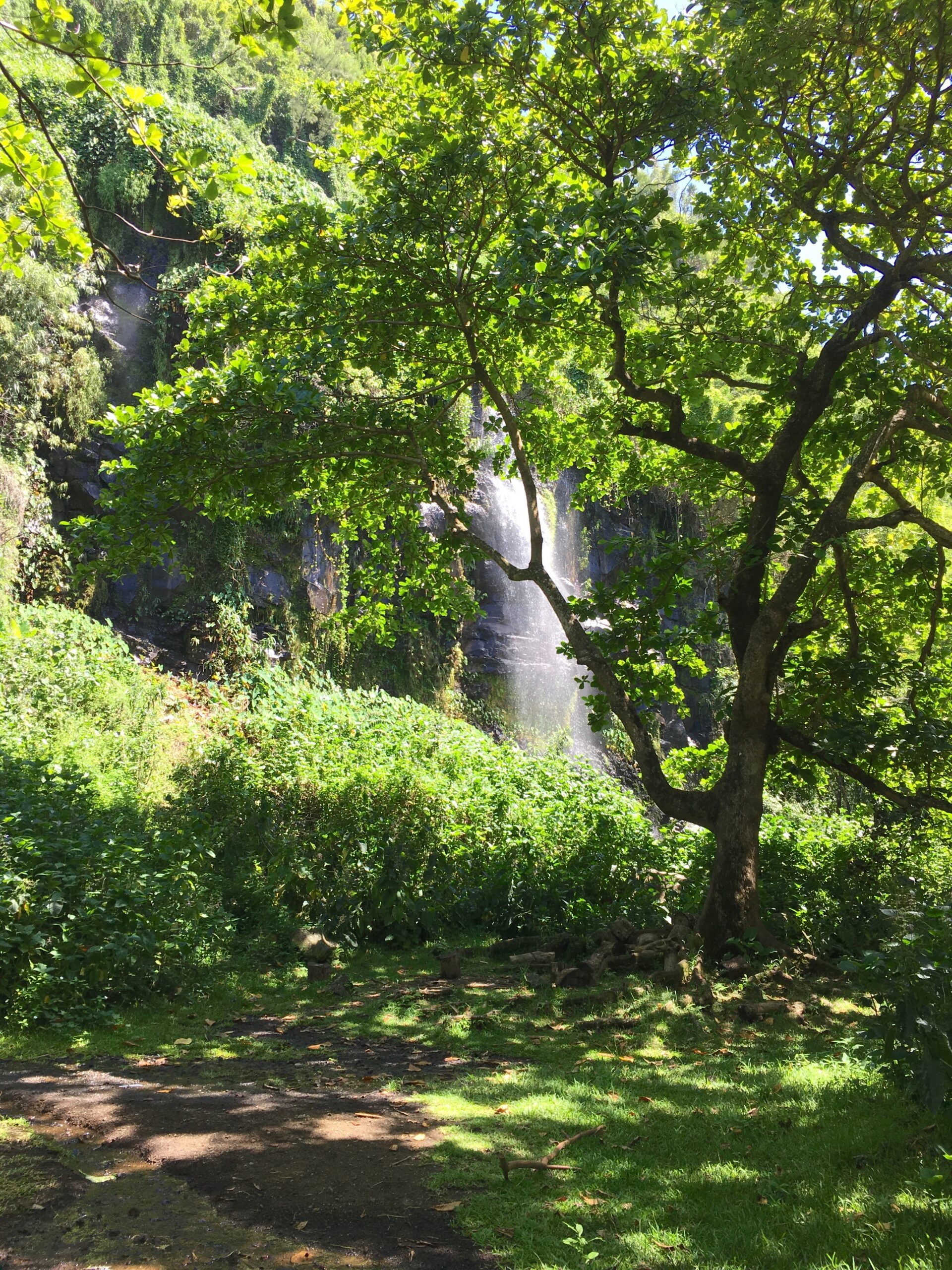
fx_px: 1063
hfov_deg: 48.2
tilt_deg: +14.8
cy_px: 635
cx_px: 476
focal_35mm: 29
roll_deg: +0.9
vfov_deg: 61.7
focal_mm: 4.15
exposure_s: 1/260
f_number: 2.2
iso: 25
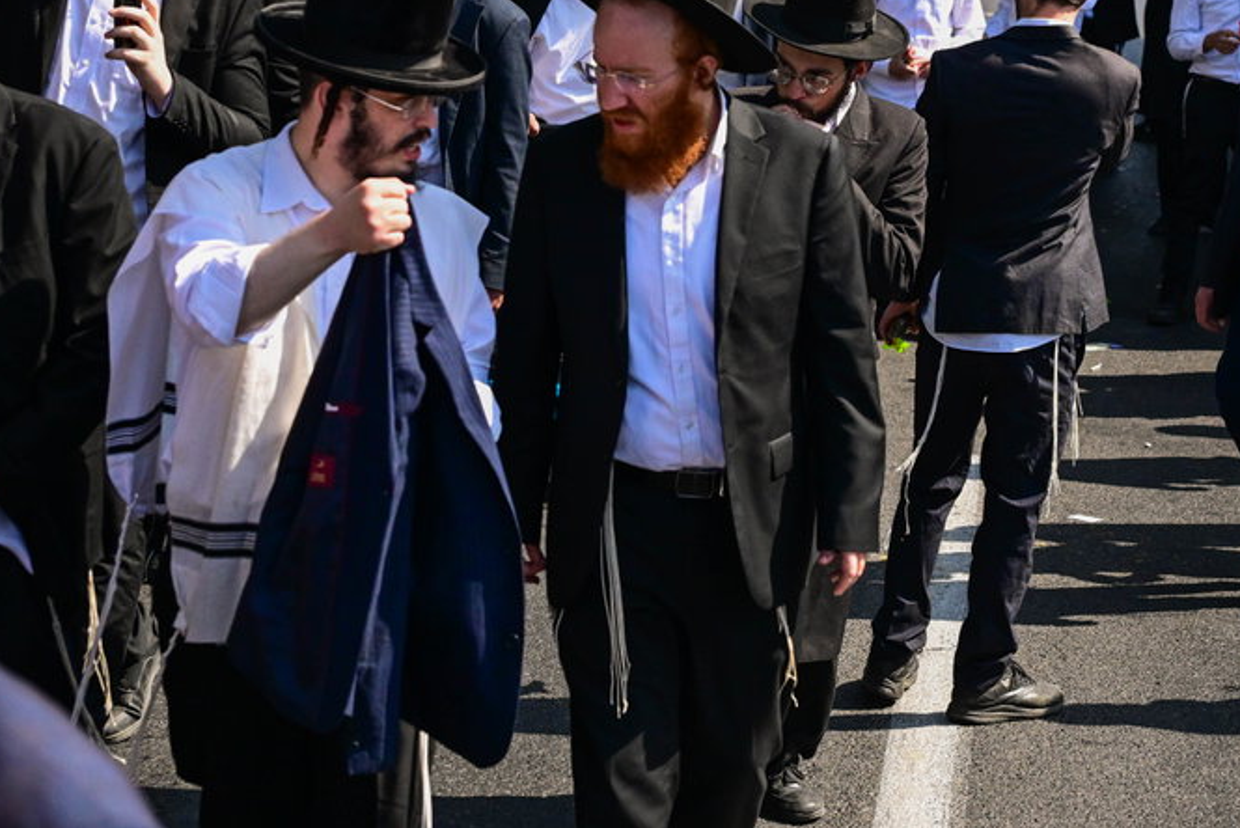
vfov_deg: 13.4
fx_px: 3480
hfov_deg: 20.1
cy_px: 59
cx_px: 806
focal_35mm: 101
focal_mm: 48
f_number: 4
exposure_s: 1/10000
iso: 2000
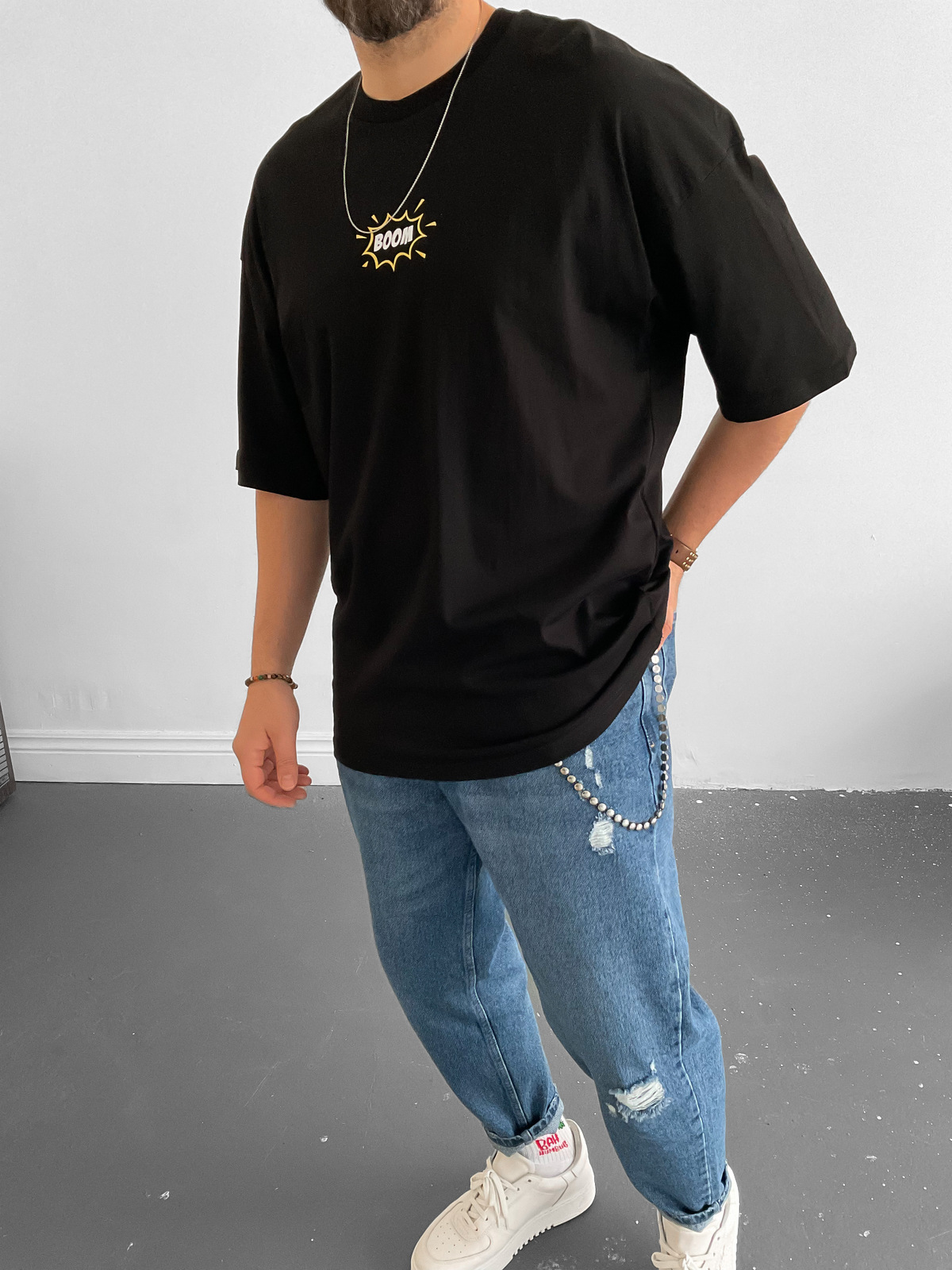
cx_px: 476
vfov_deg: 61.7
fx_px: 1063
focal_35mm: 29
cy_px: 635
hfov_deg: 48.2
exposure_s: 1/60
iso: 200
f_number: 1.8
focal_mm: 3
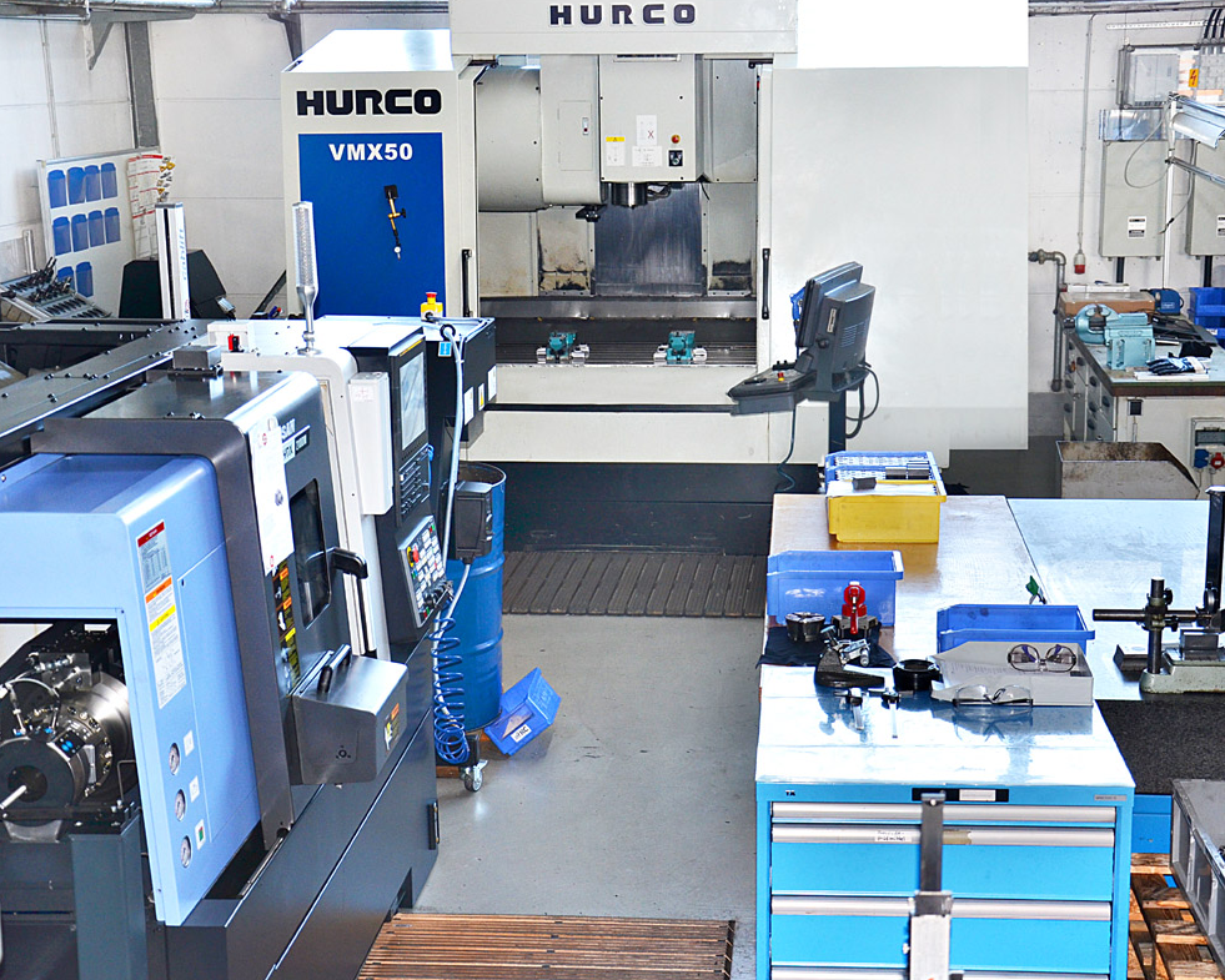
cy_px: 490
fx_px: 1994
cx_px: 656
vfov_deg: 27.6
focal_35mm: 55
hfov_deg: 34.1
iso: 400
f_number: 4.2
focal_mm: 32
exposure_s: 1/100
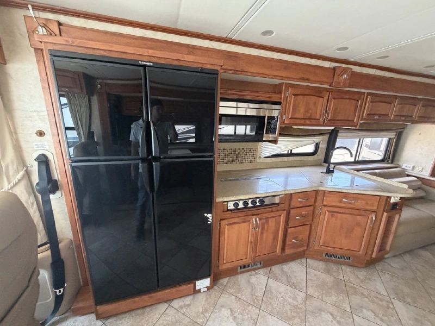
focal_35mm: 14
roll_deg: -2.2
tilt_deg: -13.2
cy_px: 163
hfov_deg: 102.1
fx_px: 176
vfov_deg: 85.7
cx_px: 218
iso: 320
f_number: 2.2
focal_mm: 2.22
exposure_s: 1/73
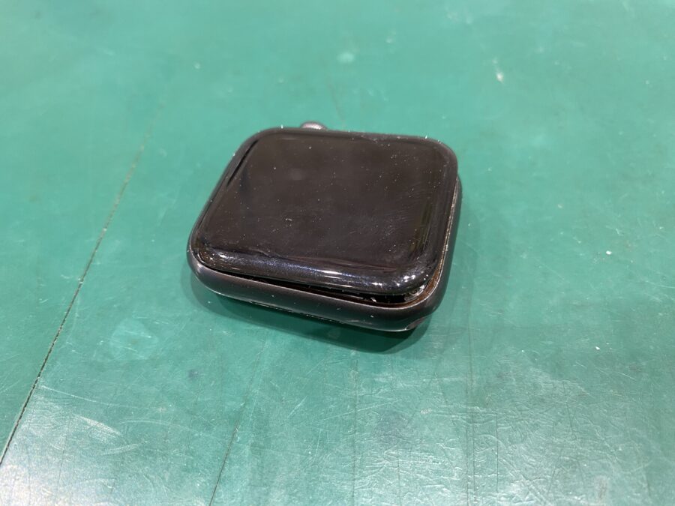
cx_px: 338
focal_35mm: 25
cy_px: 253
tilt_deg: -55.2
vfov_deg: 54.9
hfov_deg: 69.4
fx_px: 487
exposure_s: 1/50
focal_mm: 4.25
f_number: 1.8
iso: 160
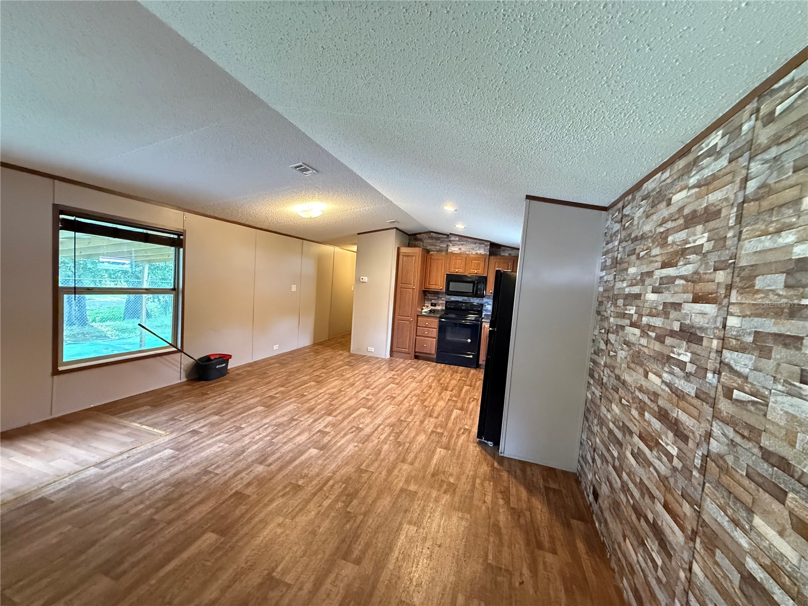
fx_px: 327
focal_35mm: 14
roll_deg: -4.9
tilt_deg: -4.4
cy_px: 303
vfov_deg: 85.7
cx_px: 404
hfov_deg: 102.1
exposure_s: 1/60
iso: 800
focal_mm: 2.22
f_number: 2.2
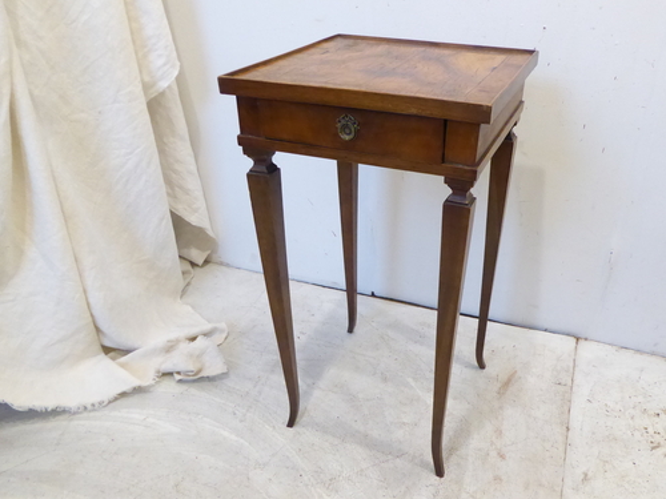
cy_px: 271
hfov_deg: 59.5
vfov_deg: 46.7
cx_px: 397
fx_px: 577
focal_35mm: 30
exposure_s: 1/30
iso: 800
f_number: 3.3
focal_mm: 4.3
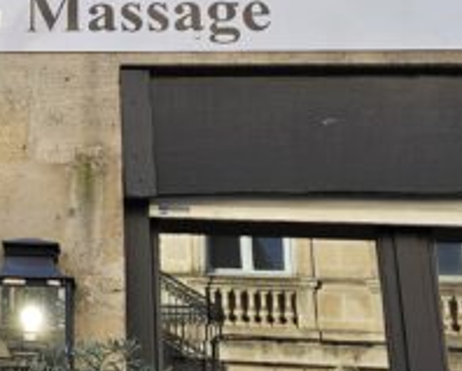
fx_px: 1191
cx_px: -159
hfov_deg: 19.9
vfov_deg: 17.4
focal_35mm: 87
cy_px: 14
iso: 10
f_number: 1.7
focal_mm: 6.3
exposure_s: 1/197
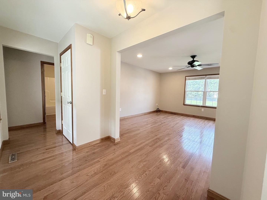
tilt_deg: -4.9
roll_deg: -1.8
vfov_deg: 85.7
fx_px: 108
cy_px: 100
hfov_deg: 102.1
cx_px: 134
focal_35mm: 14
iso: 200
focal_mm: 2.22
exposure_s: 1/120
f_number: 2.2
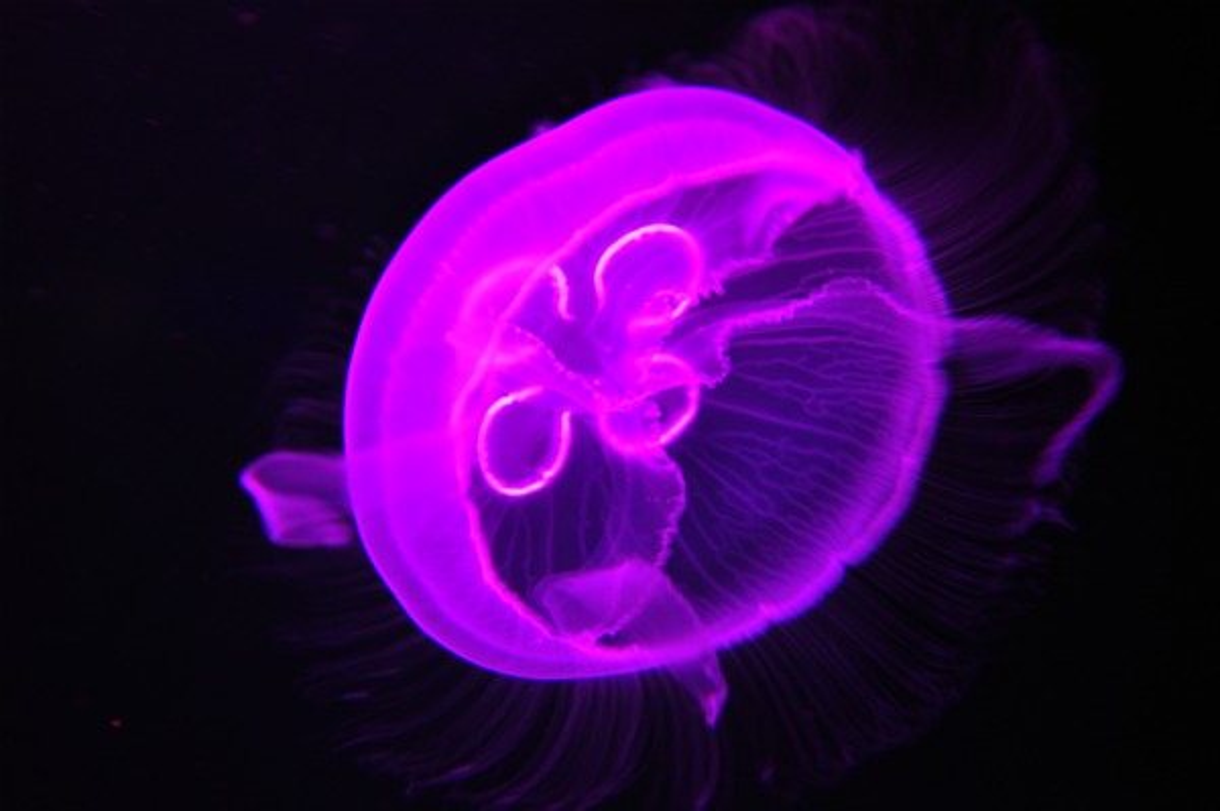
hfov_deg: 42.4
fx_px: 1574
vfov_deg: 28.9
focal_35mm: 46
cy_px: 406
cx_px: 610
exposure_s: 1/10
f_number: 2.8
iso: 400
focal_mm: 31
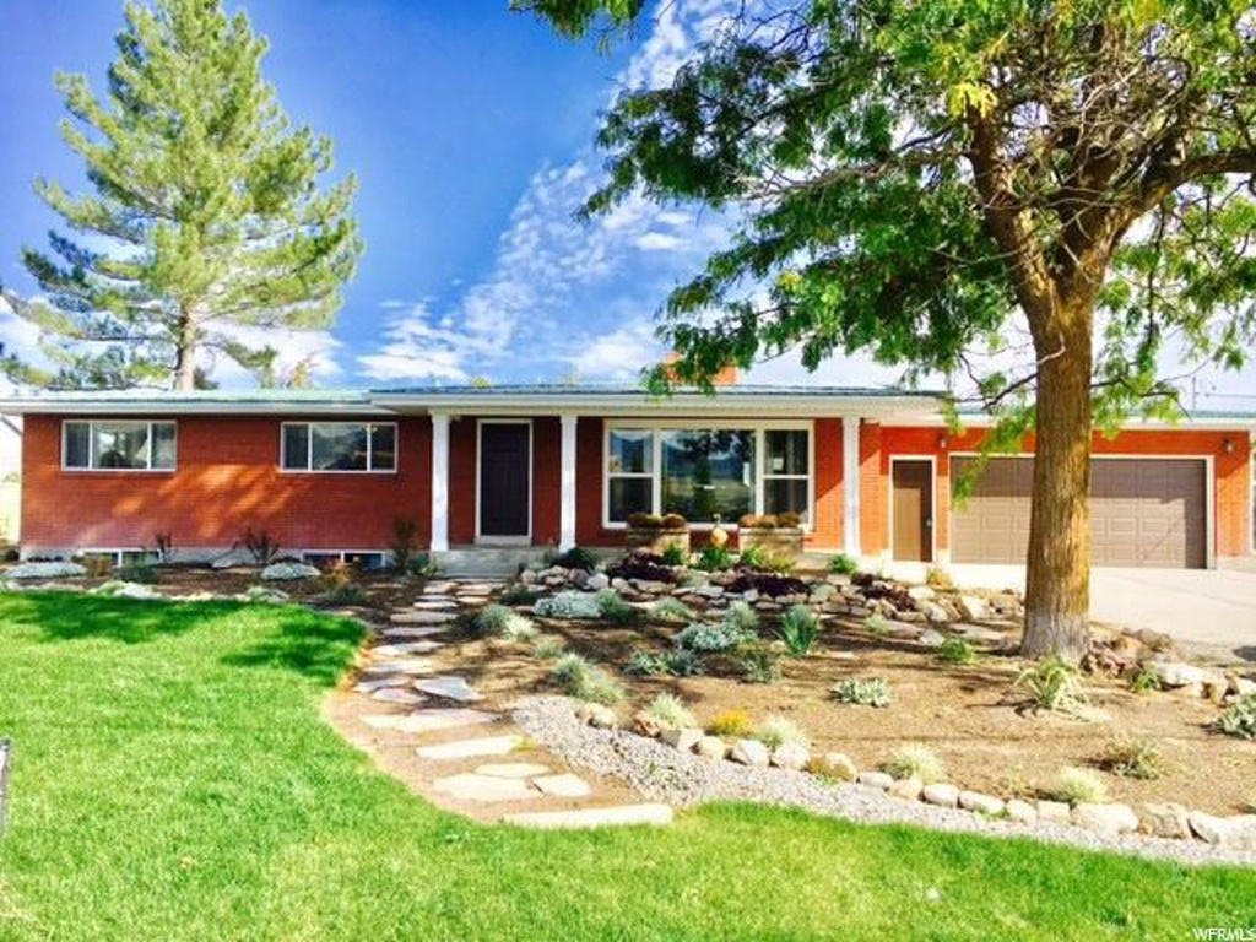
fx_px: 1052
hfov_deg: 61.7
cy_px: 471
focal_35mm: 29
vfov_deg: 48.2
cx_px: 628
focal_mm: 4.15
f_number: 2.2
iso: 25
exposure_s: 1/1508
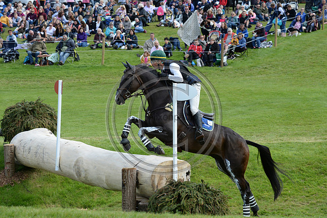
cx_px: 164
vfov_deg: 11.4
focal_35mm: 120
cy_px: 109
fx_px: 1089
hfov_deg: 17.1
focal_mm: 120
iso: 800
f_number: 7.1
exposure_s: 1/1000
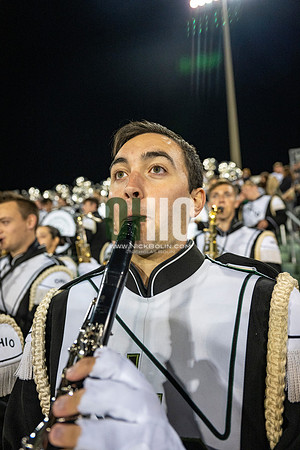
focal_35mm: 24
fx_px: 300
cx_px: 150
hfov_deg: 53.1
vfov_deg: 73.7
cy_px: 225
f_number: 3.2
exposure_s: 1/500
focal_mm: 24
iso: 2000
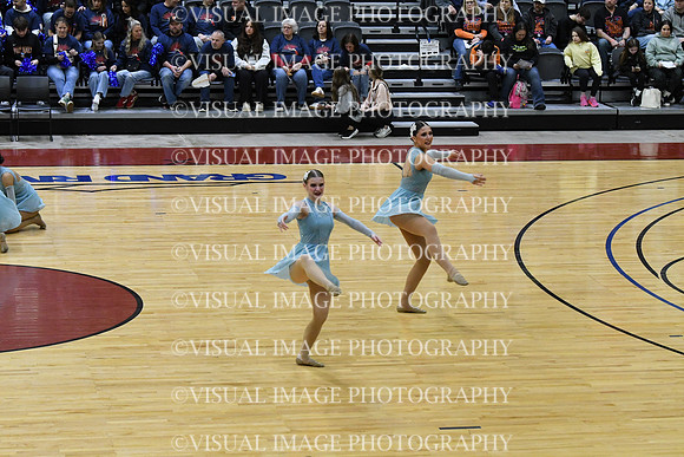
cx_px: 342
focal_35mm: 105
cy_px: 228
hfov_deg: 19.5
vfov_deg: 13.0
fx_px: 1995
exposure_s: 1/500
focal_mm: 70
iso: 5000
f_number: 4
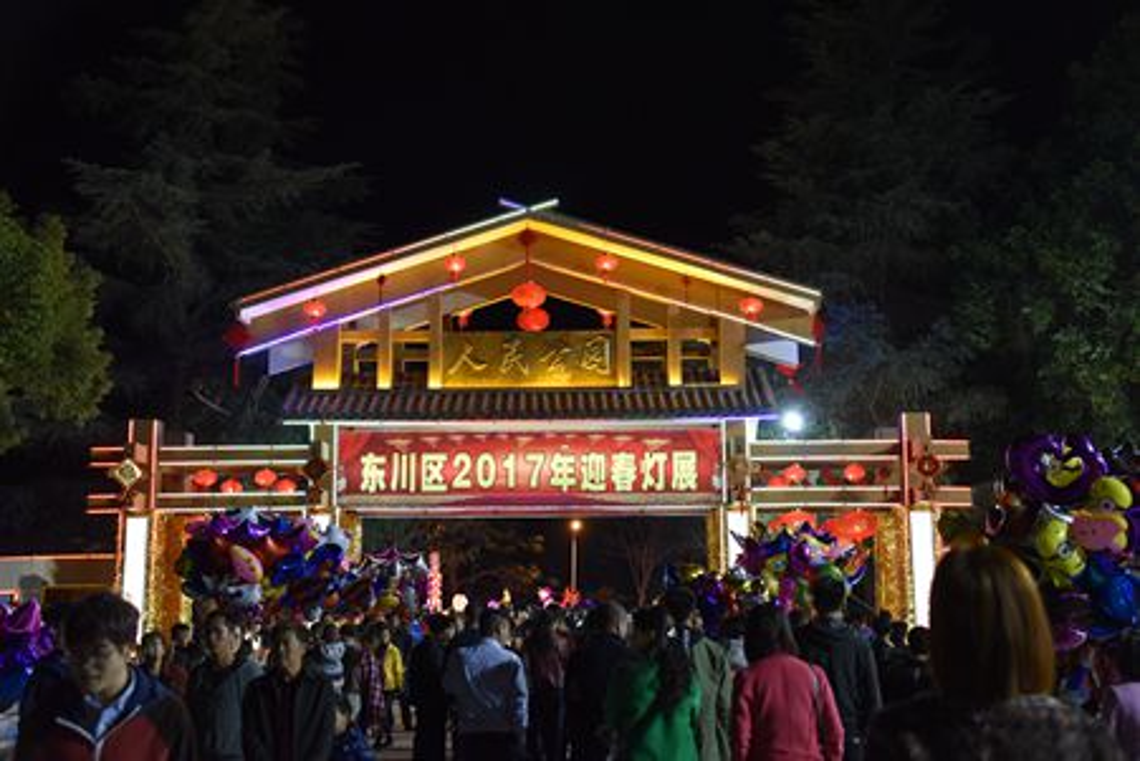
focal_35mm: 48
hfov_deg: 41.1
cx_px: 570
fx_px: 1520
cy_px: 380
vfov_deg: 28.1
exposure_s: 1/60
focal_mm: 48
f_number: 4.2
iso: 2200
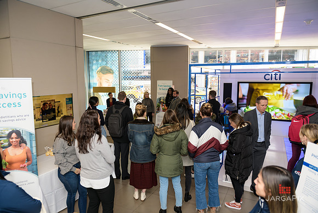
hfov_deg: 73.7
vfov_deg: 53.2
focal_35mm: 24
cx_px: 159
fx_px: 212
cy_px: 106
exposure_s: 1/125
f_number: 3.2
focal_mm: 24
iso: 200
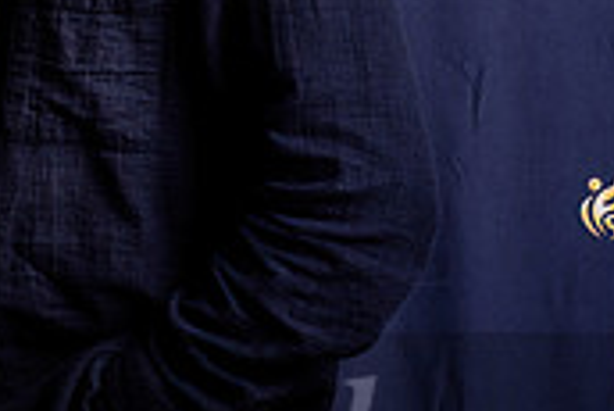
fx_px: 2680
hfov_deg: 12.7
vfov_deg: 8.7
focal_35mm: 157
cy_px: -39
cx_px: -153
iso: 125
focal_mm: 44
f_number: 4.5
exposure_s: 1/160
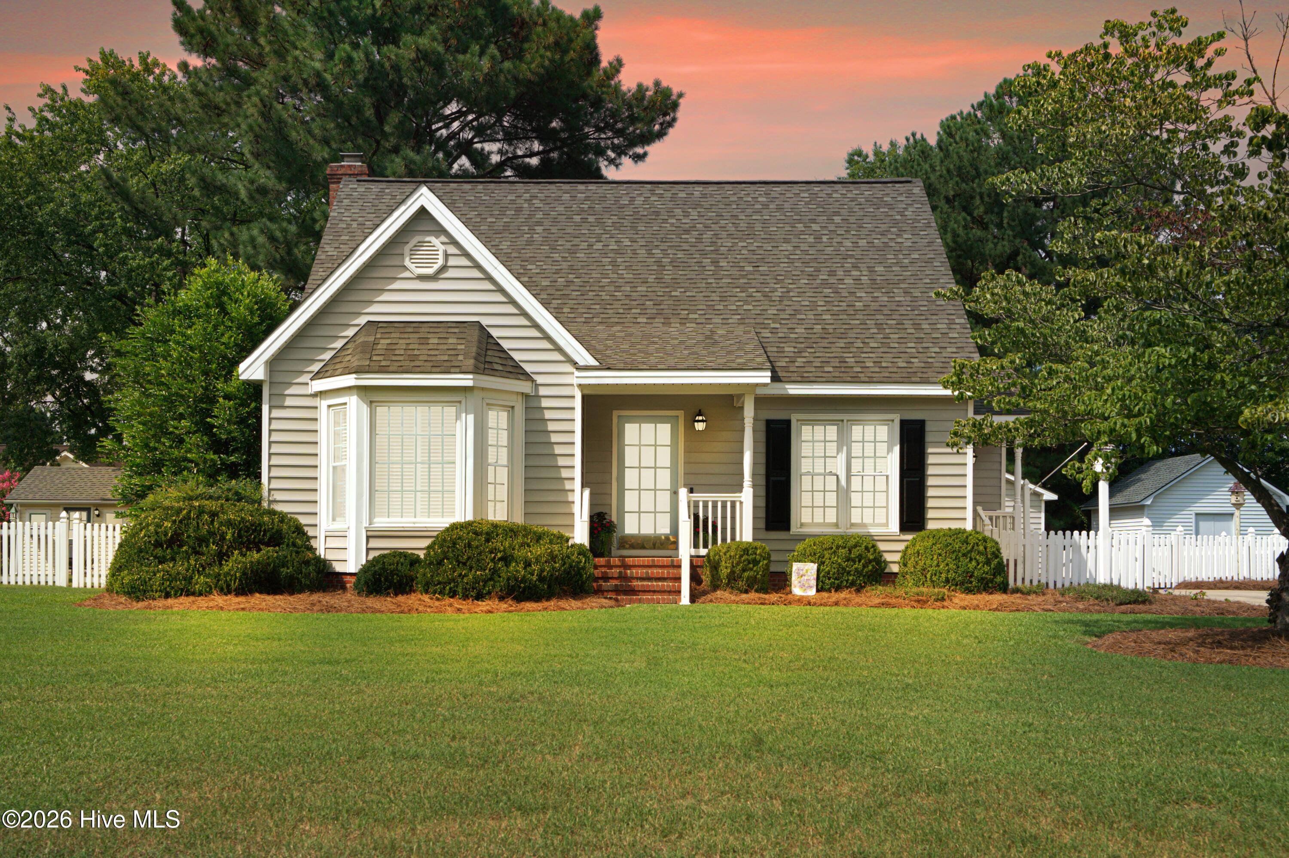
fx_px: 1253
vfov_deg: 37.8
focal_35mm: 35
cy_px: 429
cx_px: 644
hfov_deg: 54.5
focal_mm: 35
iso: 100
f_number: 8
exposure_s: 1/800
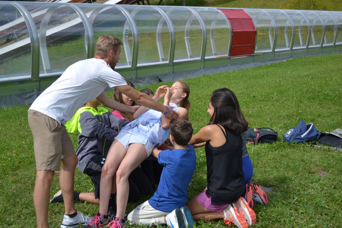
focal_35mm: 48
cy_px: 114
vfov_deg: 28.1
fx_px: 456
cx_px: 171
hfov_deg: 41.1
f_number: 4.8
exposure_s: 1/500
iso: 100
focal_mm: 32
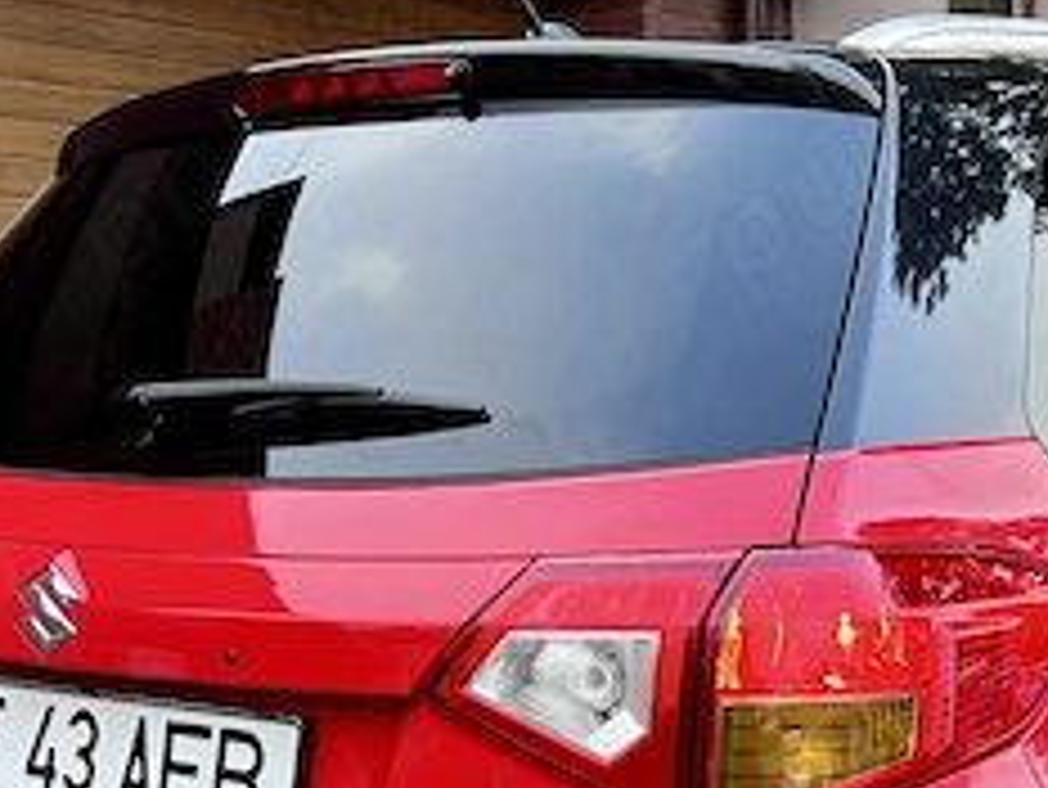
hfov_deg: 28.8
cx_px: 679
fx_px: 2029
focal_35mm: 67
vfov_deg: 21.1
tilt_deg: -11.5
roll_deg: +1.2
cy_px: 802
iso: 125
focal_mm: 5.7
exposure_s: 1/121
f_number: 1.5
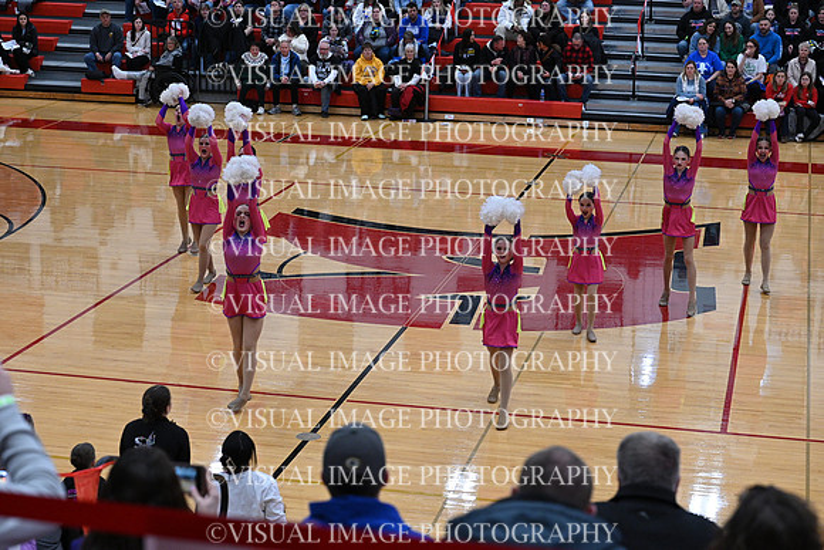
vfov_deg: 18.4
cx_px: 412
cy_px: 275
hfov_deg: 27.3
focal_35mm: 74
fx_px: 1694
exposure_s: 1/400
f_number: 4
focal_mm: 74
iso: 4000
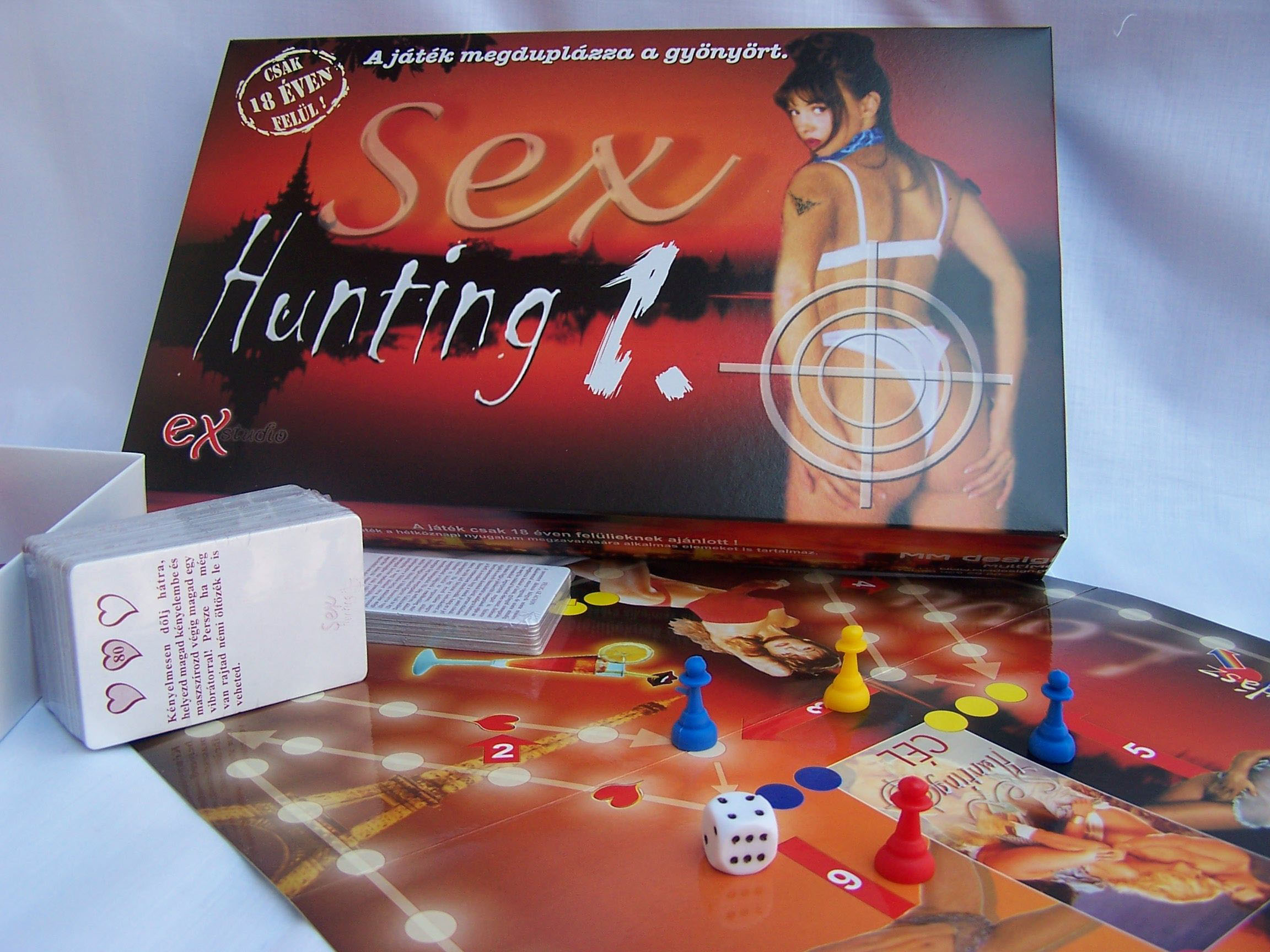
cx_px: 635
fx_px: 1394
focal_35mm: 38
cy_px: 476
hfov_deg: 49.0
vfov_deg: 37.7
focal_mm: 6.3
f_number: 2.8
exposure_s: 1/125
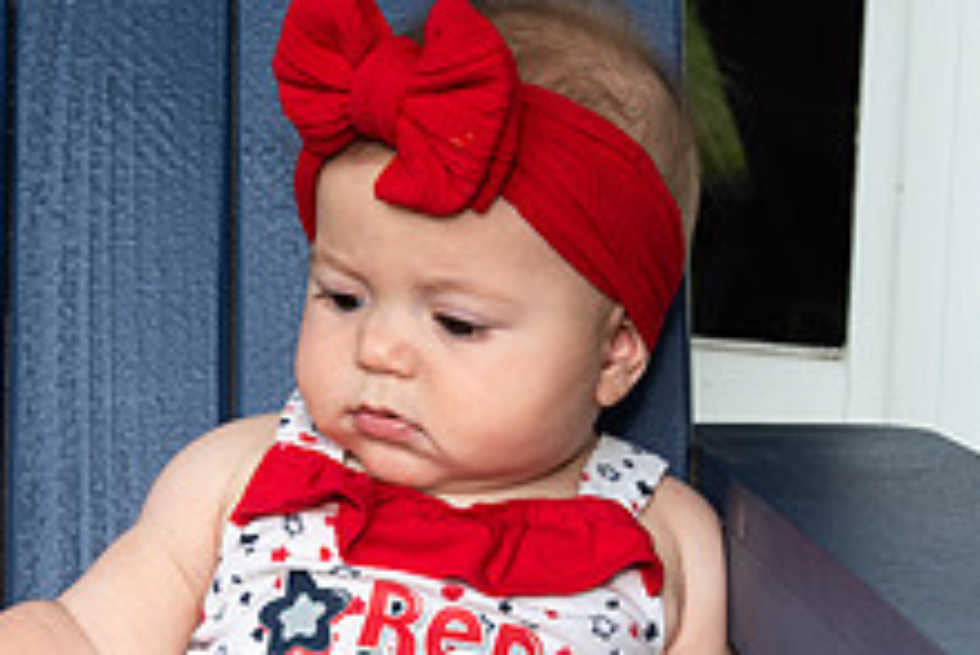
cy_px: 555
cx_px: 334
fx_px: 3350
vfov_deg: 11.1
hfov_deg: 16.6
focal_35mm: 123
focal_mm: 38
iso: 400
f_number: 5.6
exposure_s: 1/160
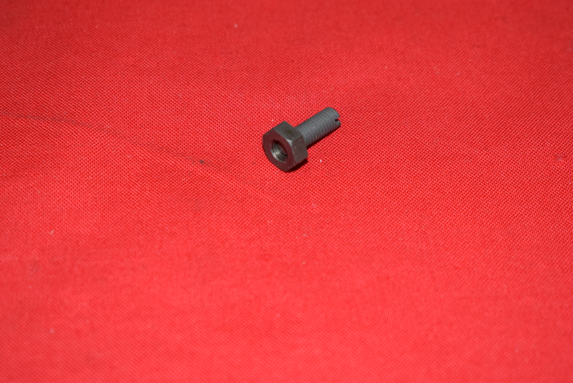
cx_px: 286
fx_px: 1313
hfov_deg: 24.6
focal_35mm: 82
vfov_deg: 16.6
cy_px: 192
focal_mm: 55
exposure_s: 1/200
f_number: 5.6
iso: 1250
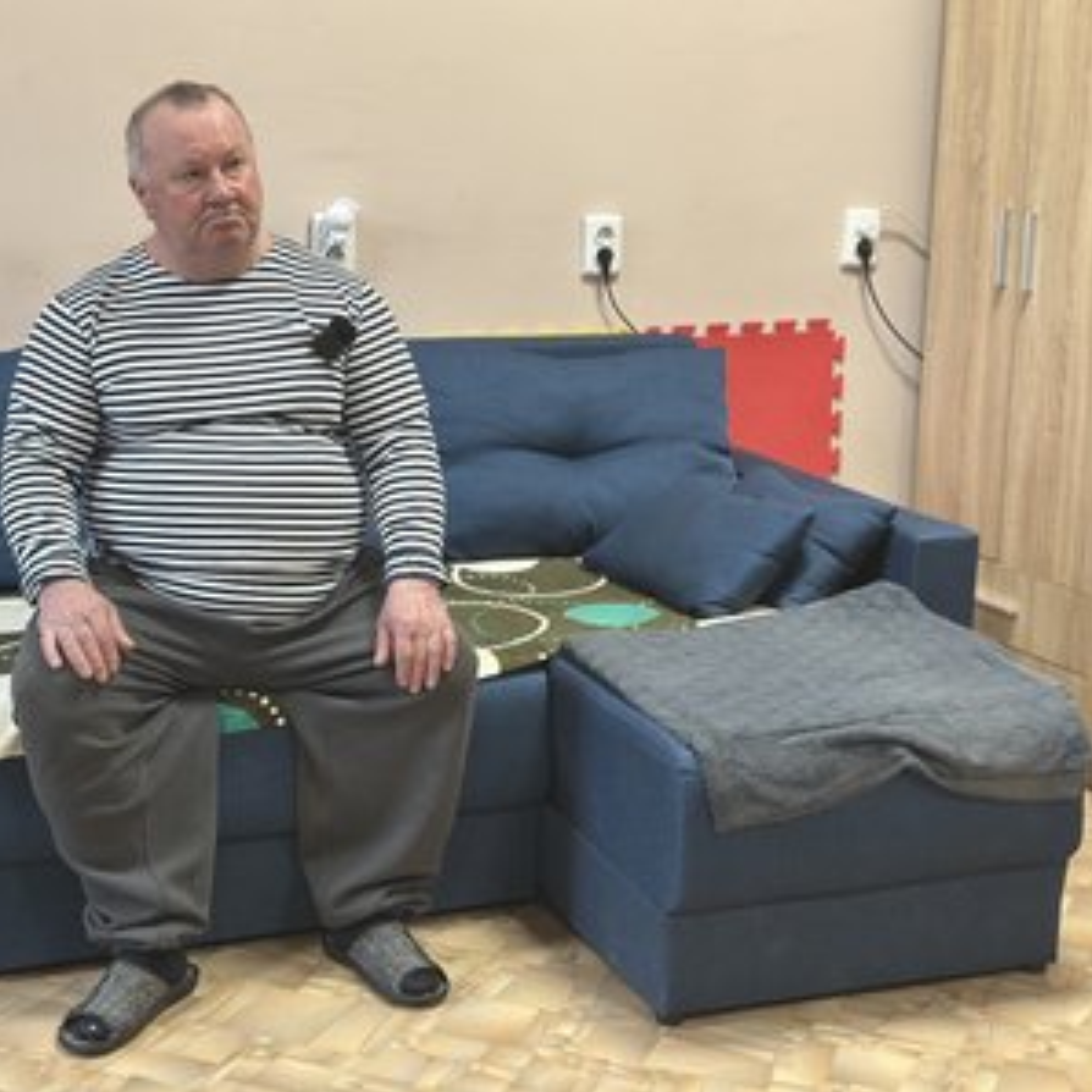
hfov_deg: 30.0
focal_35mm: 57
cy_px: 546
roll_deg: -1.0
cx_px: 480
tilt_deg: -12.5
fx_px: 2034
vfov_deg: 30.0
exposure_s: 1/100
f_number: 1.78
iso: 160
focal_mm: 6.86
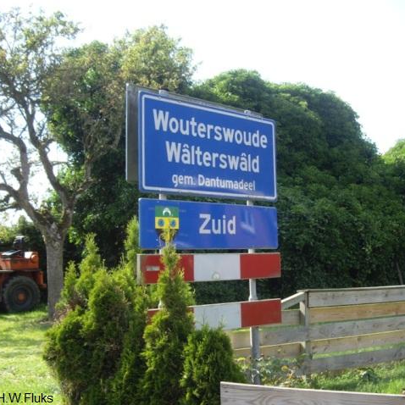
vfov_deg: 37.6
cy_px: 202
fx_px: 596
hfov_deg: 37.4
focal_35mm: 45
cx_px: 250
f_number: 2.8
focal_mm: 7.9
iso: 64
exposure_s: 1/200
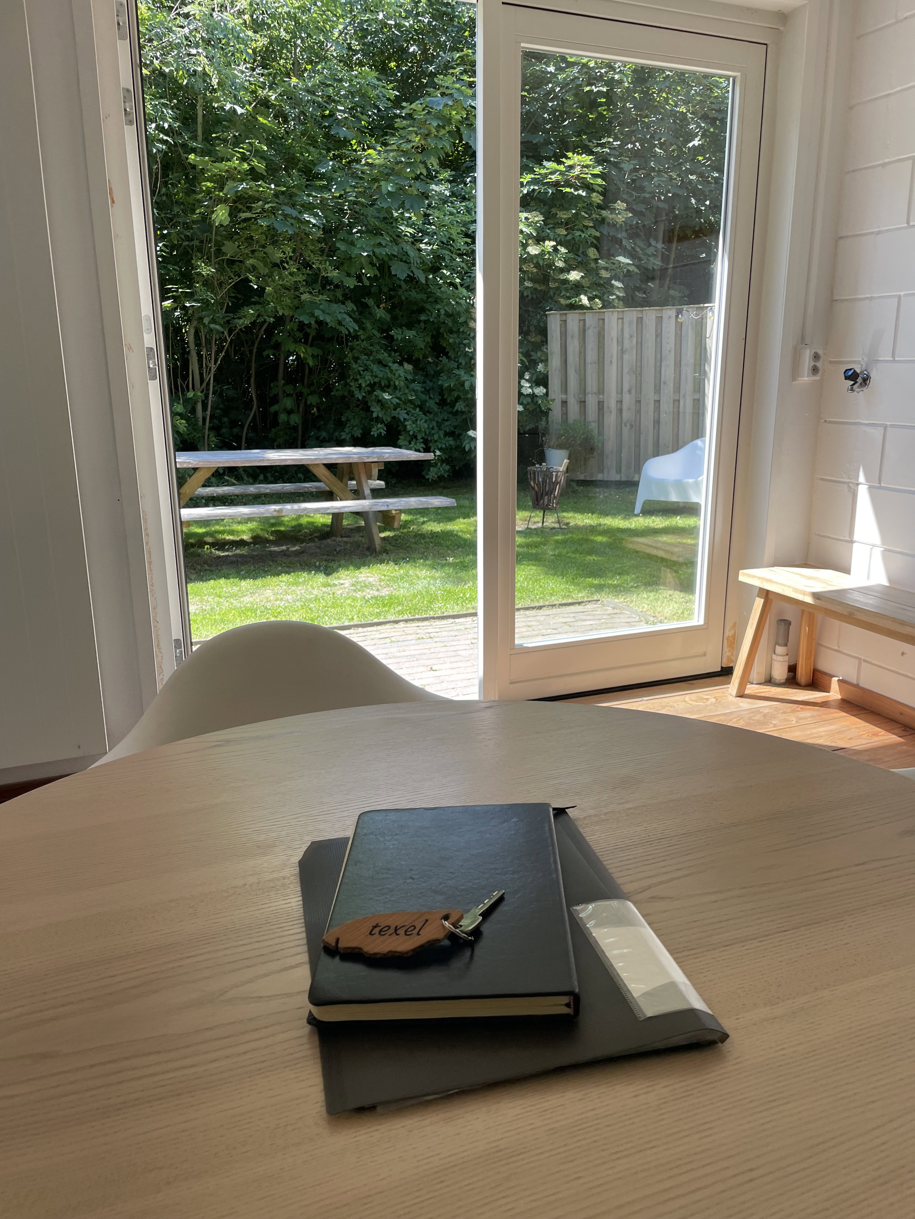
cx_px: 458
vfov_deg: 67.3
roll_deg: -0.3
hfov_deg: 53.1
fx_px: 916
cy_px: 610
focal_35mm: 26
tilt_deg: -15.4
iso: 32
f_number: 1.6
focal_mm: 4.2
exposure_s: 1/247
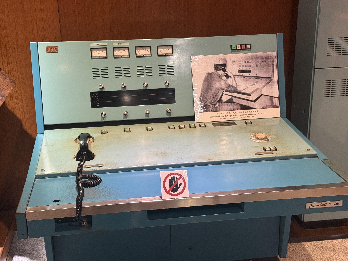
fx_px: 483
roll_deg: +0.1
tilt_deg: -17.4
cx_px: 174
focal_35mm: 48
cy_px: 130
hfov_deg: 39.7
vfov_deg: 30.3
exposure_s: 1/50
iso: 250
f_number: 1.78
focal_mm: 6.76
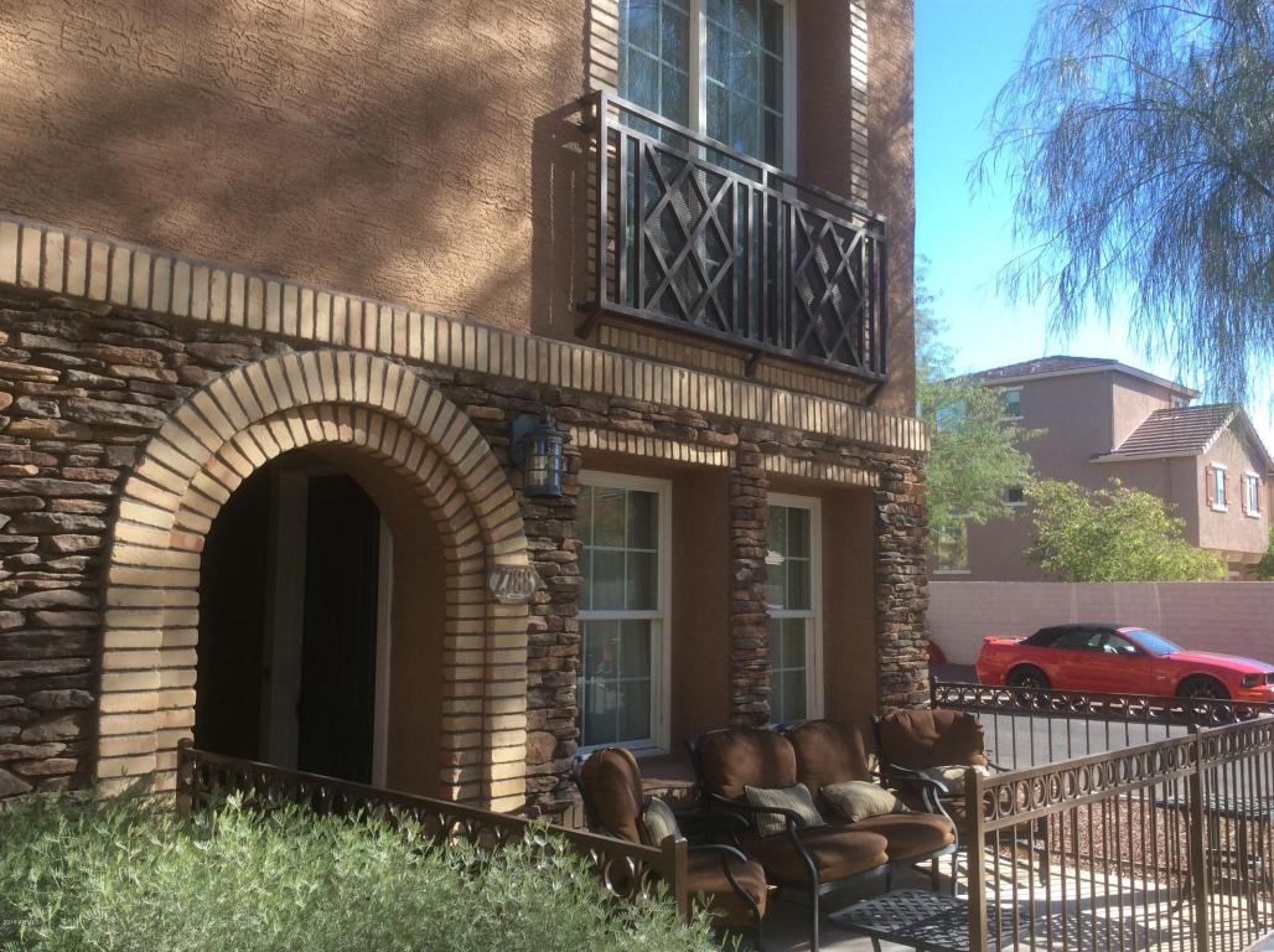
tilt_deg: +4.2
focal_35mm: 32
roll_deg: -0.2
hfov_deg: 56.9
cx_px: 637
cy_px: 476
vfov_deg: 44.1
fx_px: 1176
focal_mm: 3.3
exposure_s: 1/430
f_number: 2.4
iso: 32
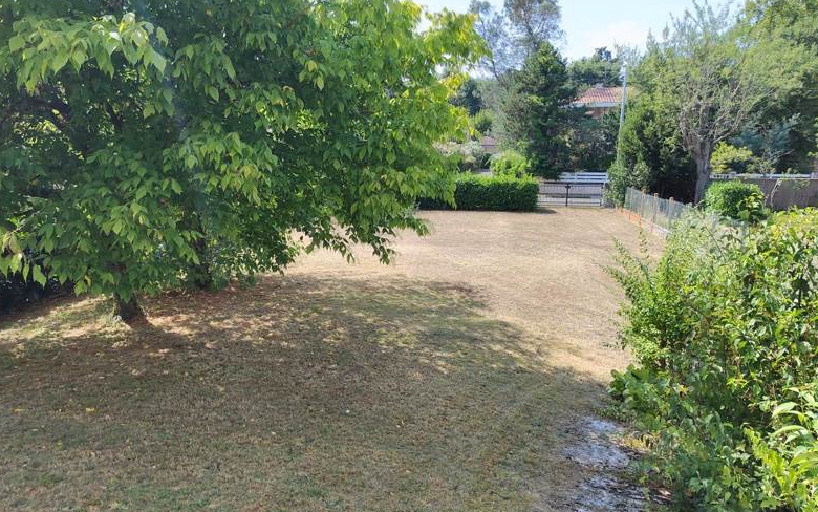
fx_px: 557
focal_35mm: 25
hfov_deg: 72.5
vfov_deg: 49.3
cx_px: 406
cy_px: 278
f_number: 1.9
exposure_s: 1/1000
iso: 250
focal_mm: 5.52
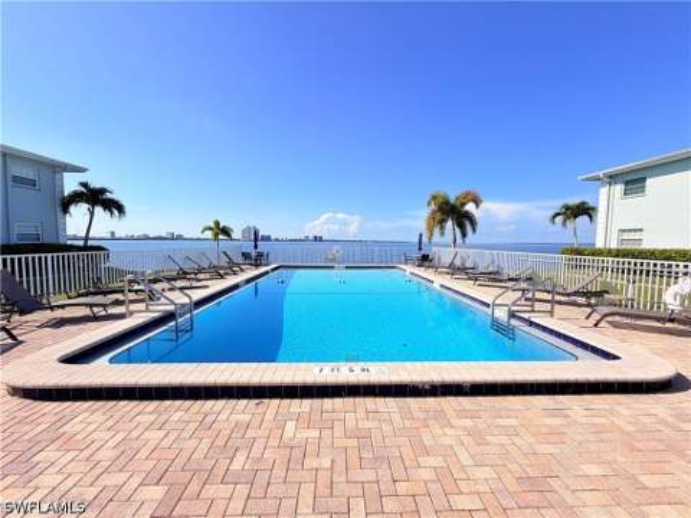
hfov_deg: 102.1
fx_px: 279
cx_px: 346
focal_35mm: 14
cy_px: 259
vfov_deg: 85.7
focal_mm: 2.22
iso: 20
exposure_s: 1/1285
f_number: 2.2
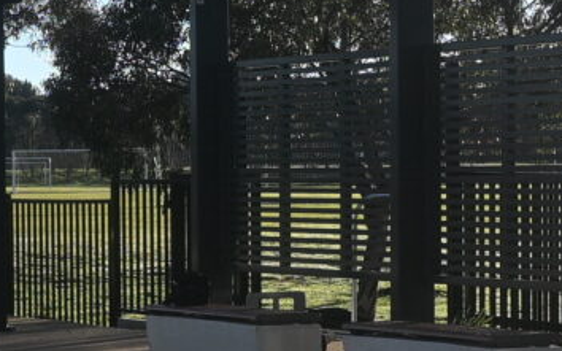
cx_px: -49
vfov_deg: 7.4
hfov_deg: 11.7
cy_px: 215
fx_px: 2710
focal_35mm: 177
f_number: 5
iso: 100
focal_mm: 16
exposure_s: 1/640
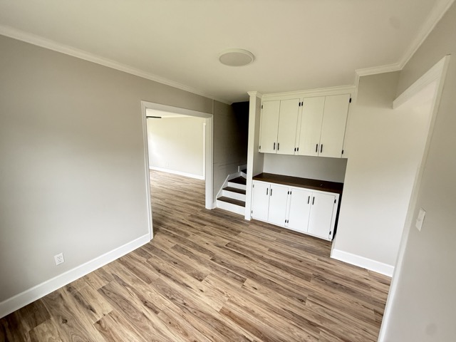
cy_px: 171
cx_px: 228
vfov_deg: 85.7
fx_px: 184
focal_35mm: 14
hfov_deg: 102.1
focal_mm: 2.22
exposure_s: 1/62
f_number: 2.2
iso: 320
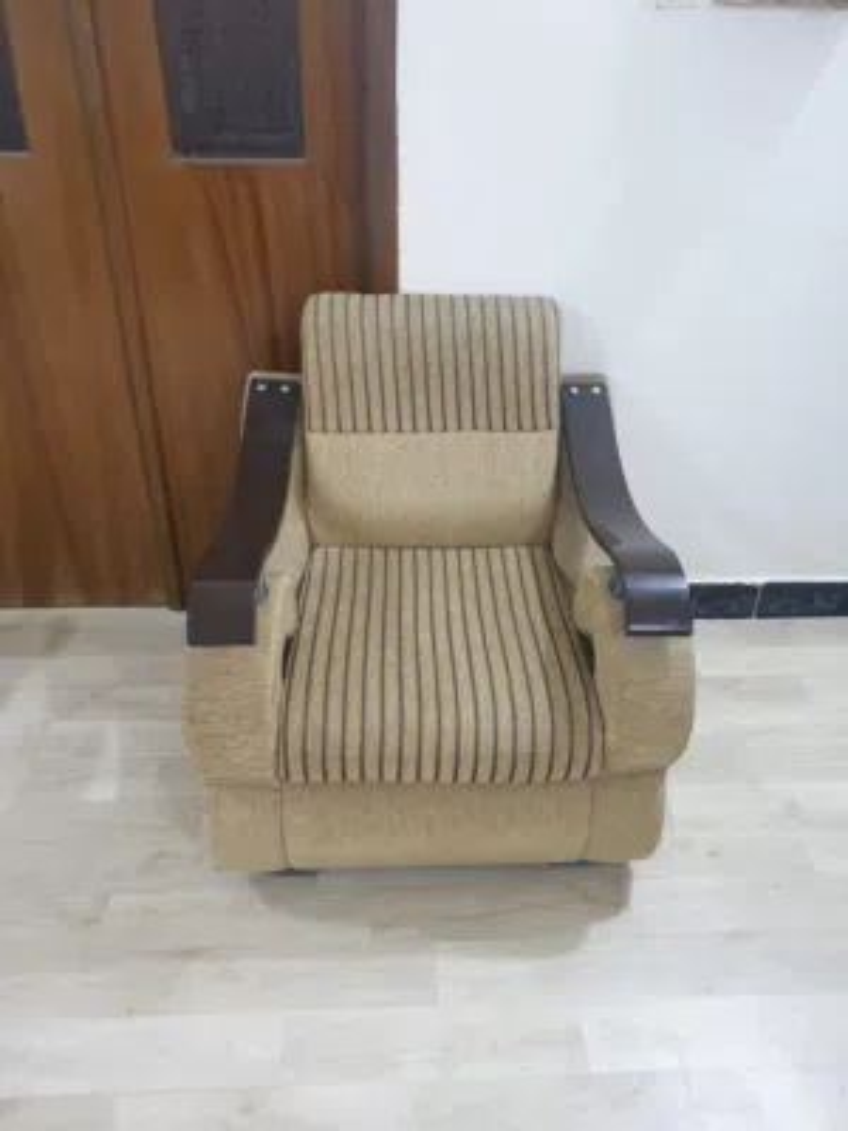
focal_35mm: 26
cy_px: 566
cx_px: 424
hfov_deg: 53.1
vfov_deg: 67.3
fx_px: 849
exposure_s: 1/25
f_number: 2.4
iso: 320
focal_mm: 4.3
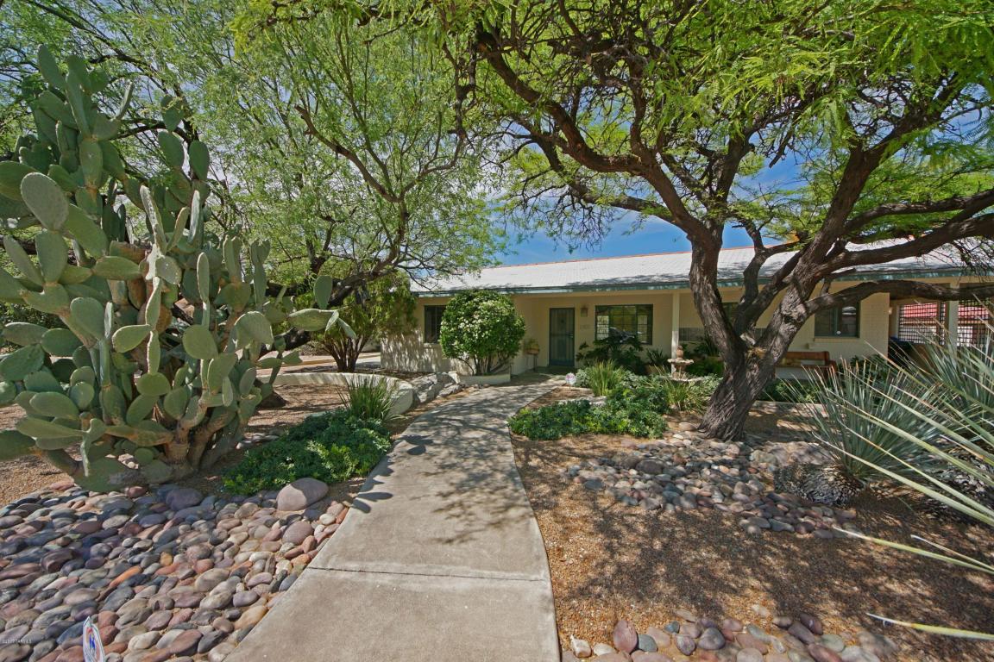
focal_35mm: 12
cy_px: 331
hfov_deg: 112.6
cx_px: 497
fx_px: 331
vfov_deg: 90.0
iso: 200
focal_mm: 8
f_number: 6.3
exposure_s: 1/400
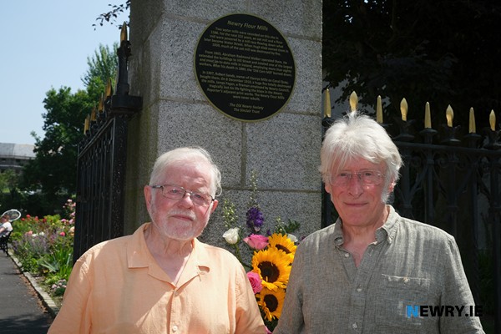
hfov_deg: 48.5
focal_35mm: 40
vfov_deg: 33.4
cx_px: 250
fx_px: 557
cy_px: 167
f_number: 8
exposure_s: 1/550
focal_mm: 26.5
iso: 400
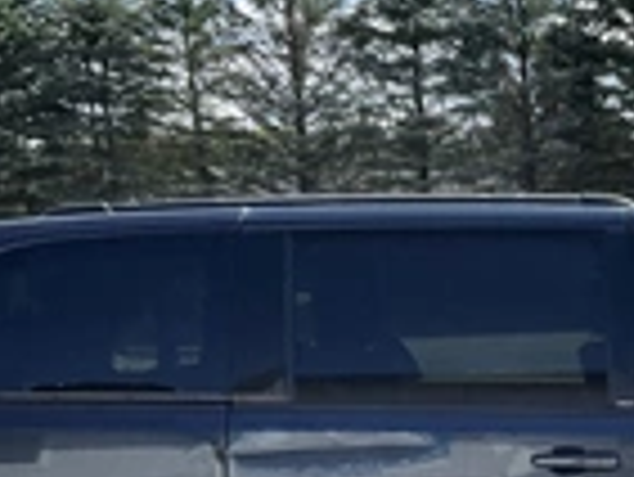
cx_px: 643
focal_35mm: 82
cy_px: 558
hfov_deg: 22.8
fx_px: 1503
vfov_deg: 17.3
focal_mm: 3
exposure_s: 1/978
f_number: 1.8
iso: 25
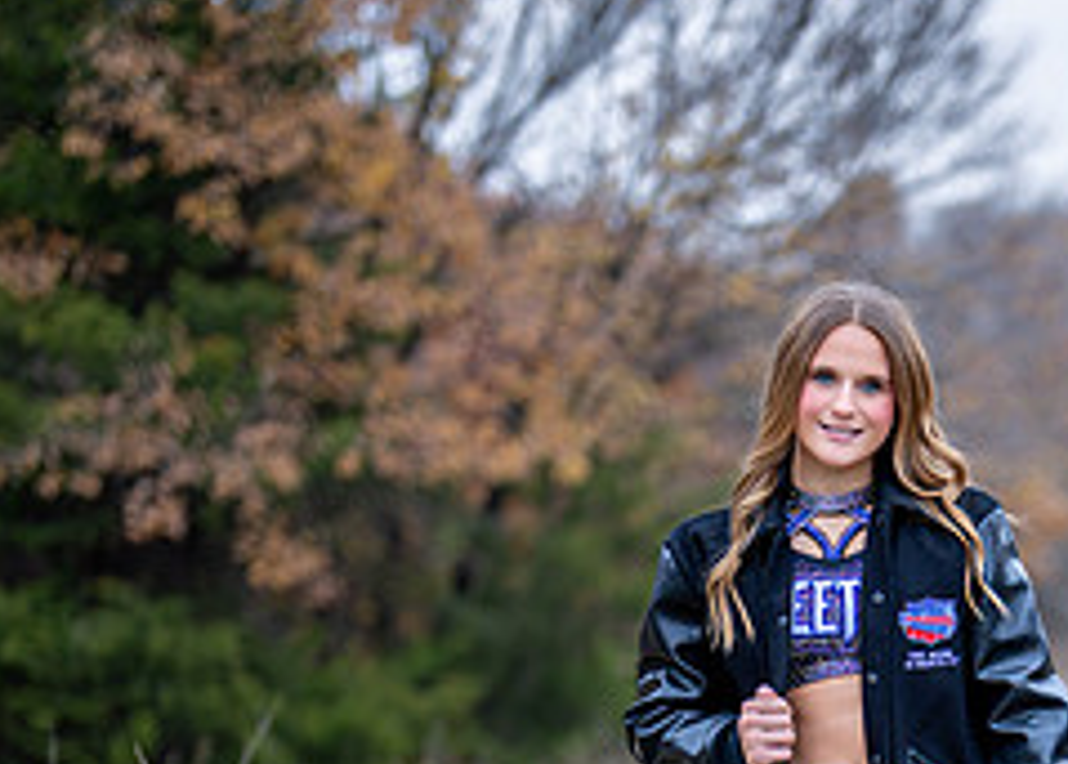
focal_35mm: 137
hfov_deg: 14.4
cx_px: 1093
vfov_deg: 10.4
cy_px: 875
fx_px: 4158
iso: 400
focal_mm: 50
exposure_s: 1/1000
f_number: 1.2
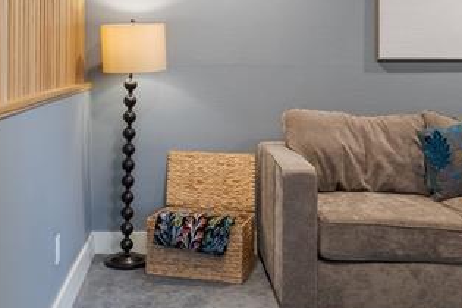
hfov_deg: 38.0
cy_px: 69
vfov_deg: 25.6
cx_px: 177
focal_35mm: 52
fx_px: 667
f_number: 7.1
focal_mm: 16
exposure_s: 1/100
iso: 400
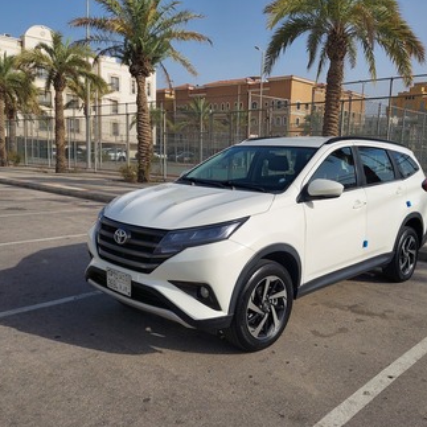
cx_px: 257
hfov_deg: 53.6
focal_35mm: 30
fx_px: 419
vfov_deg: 54.0
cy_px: 215
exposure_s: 1/2661
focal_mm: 5.23
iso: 40
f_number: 1.8
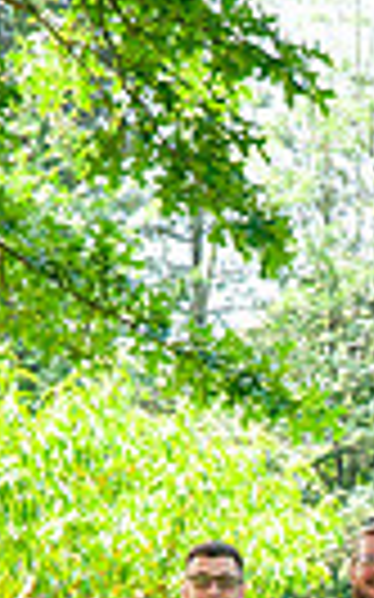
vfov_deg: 6.7
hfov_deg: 4.2
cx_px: 518
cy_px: 823
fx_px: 5094
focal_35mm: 312
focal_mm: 70
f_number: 14
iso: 800
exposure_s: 1/160
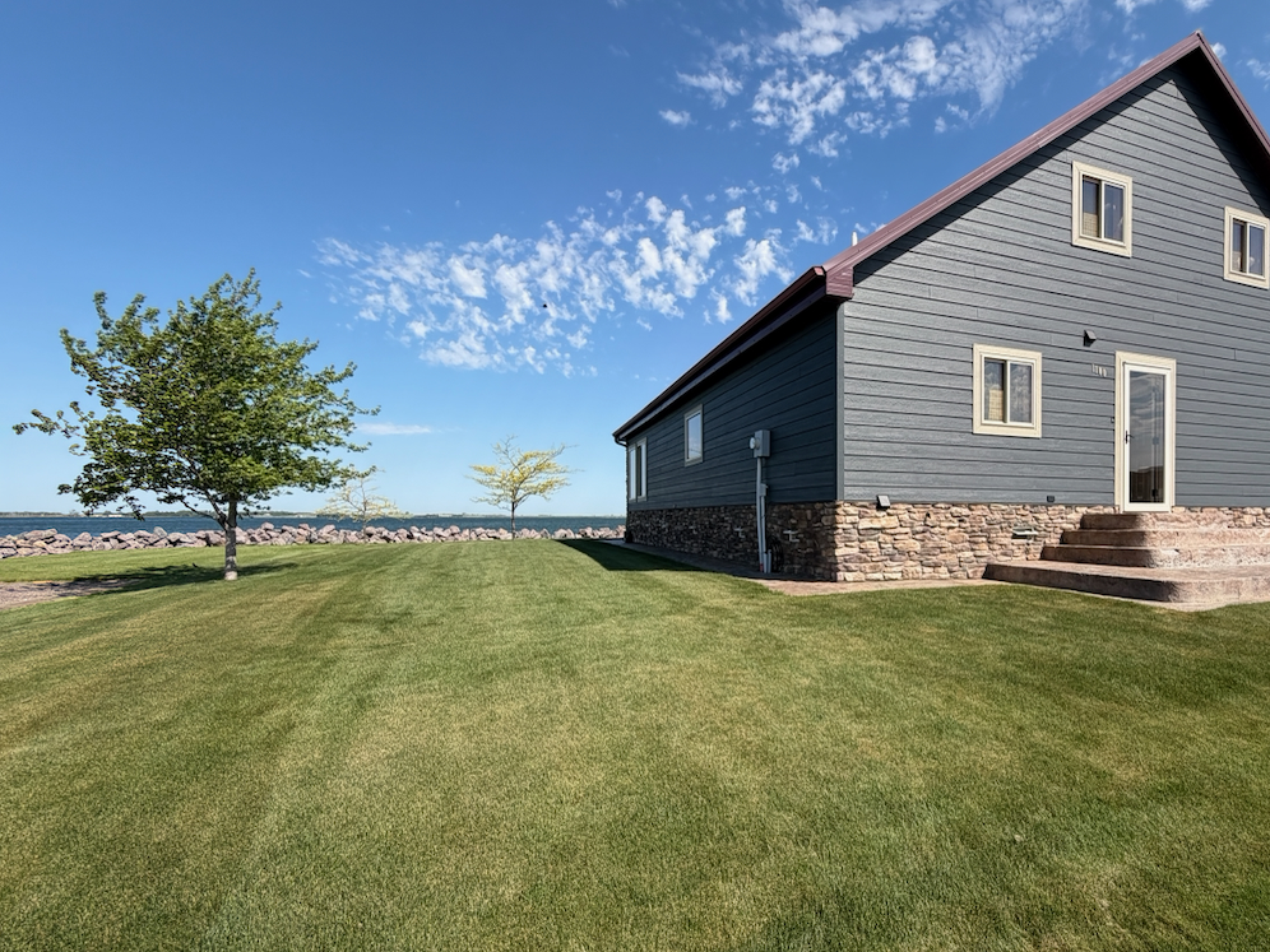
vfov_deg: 71.4
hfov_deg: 86.1
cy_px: 526
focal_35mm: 18
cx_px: 792
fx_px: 660
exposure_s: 1/770
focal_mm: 2.22
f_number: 2.2
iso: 25
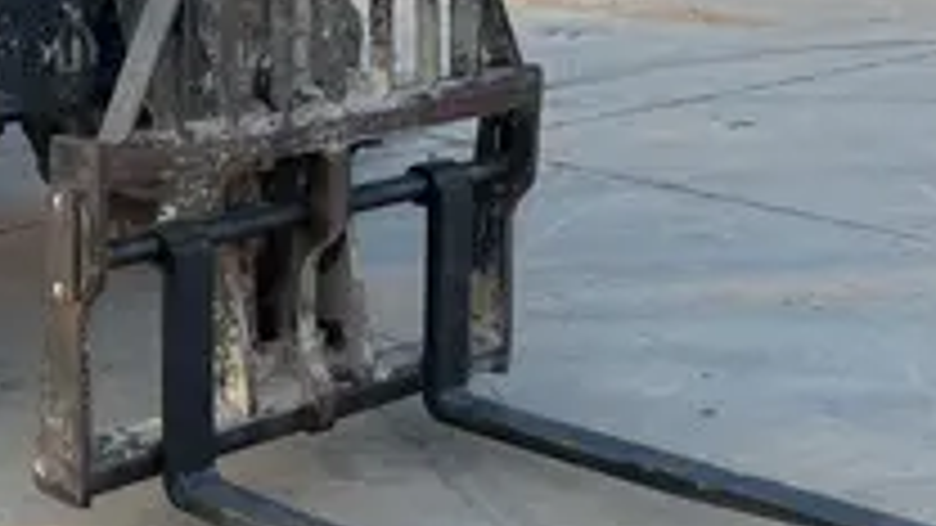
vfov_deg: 16.1
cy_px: 178
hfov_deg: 26.1
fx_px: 1861
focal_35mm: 75
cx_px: -90
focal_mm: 5.1
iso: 50
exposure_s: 1/484
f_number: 1.6
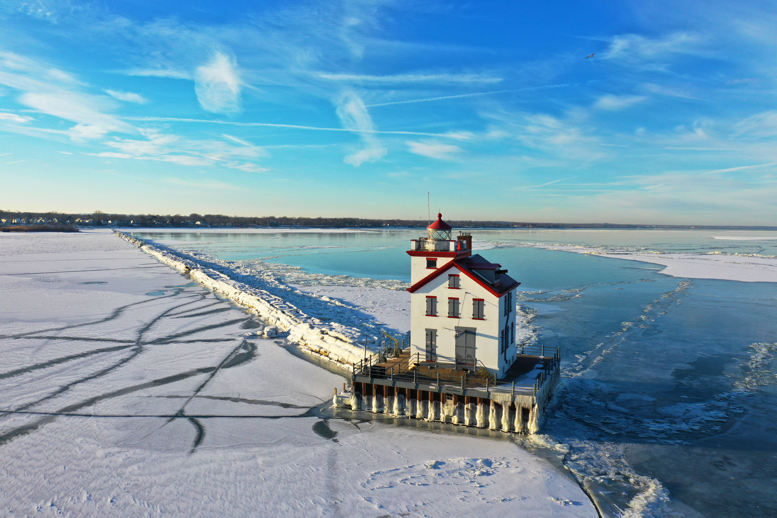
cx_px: 388
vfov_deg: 46.4
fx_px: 604
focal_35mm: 28
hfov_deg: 65.5
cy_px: 259
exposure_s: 1/640
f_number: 4
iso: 100
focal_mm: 10.26
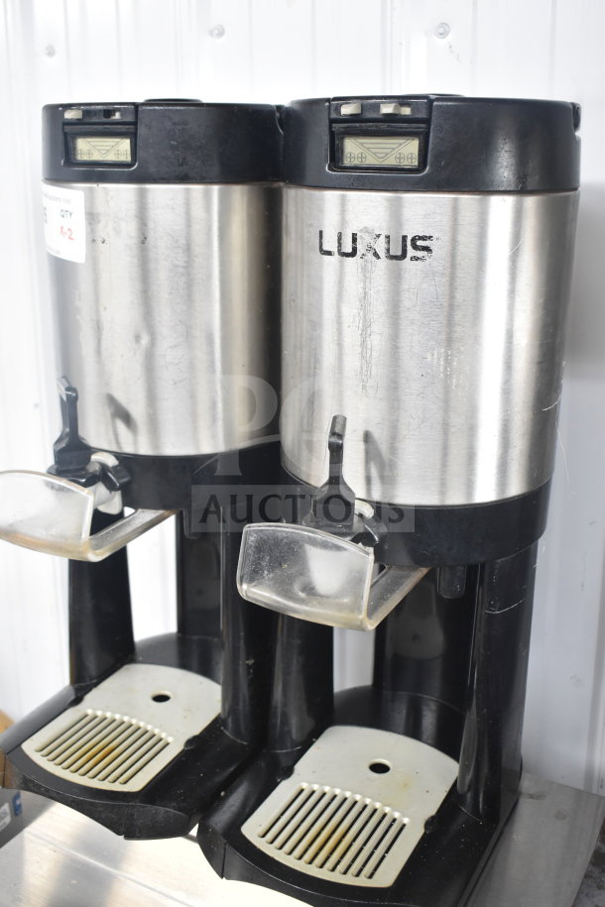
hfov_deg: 35.5
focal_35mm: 38
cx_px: 302
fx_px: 945
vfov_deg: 51.3
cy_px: 454
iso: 1100
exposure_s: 1/40
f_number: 4
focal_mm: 25
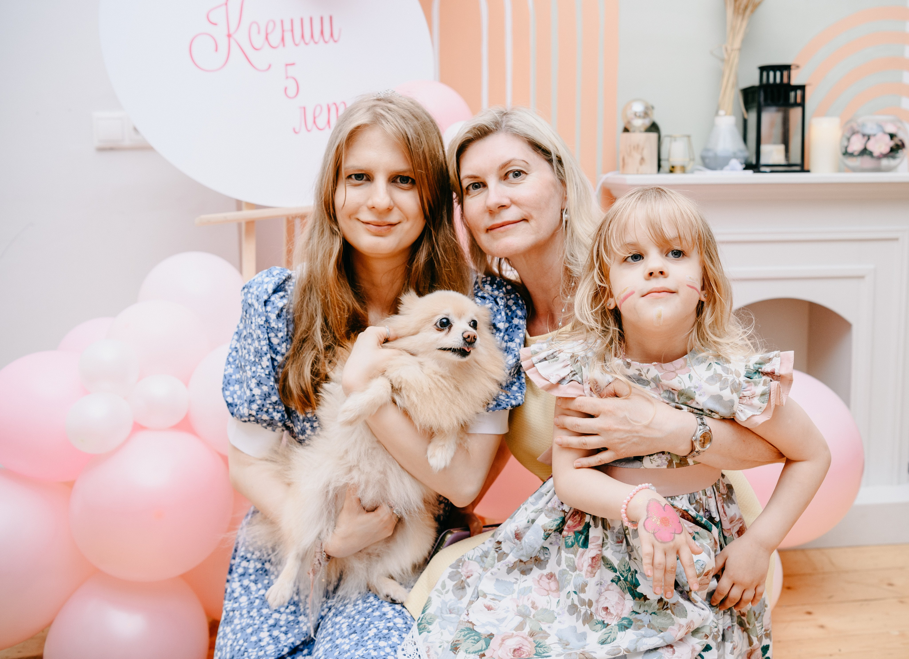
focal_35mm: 37
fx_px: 964
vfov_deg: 37.7
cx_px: 541
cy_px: 298
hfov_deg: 50.2
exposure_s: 1/160
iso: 200
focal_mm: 31
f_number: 3.5
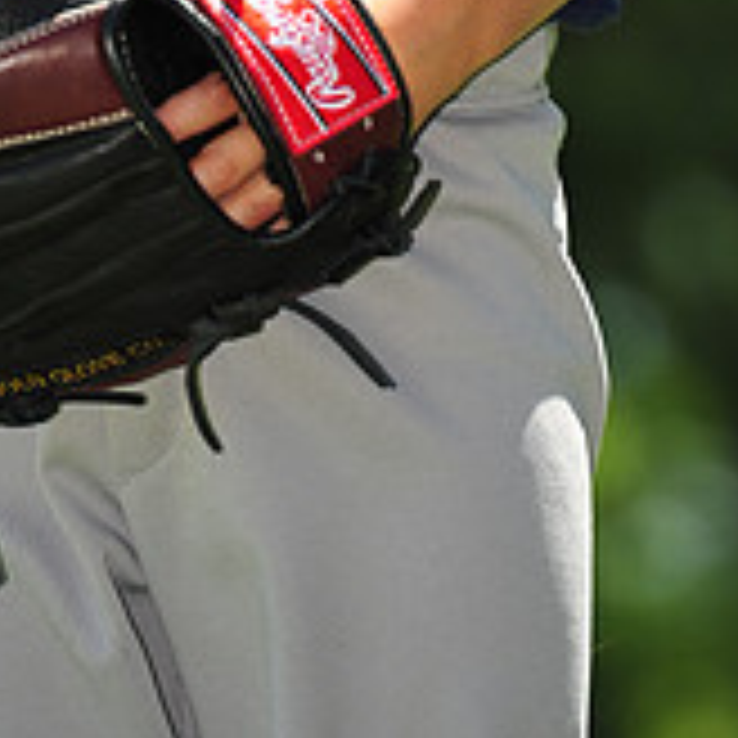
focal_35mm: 599
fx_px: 14448
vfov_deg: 2.9
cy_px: -454
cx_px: 248
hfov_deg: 2.9
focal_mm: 200
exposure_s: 1/500
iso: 200
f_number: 4
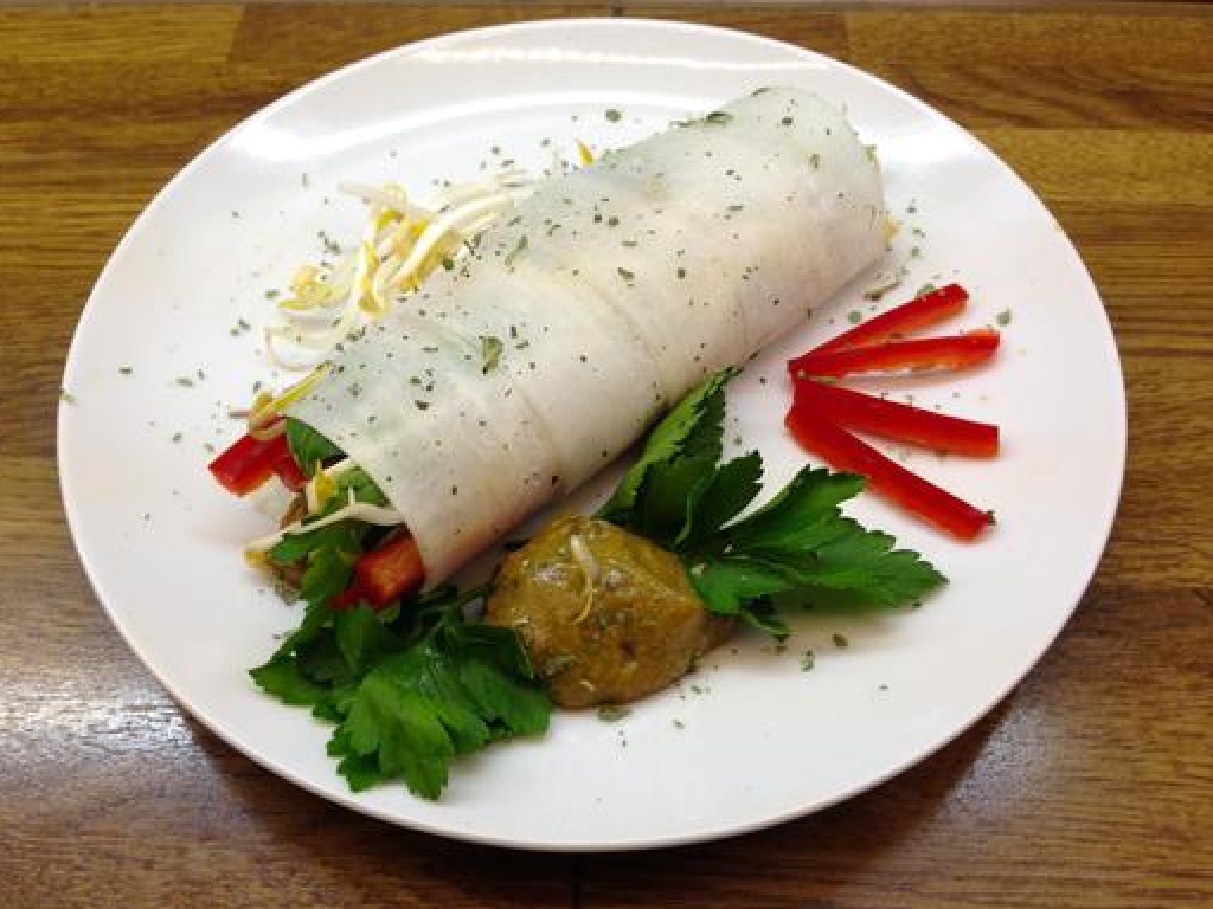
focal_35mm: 34
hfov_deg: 54.0
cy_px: 452
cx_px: 590
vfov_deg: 41.8
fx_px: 1191
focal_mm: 4.12
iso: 50
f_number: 2.4
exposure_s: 1/30
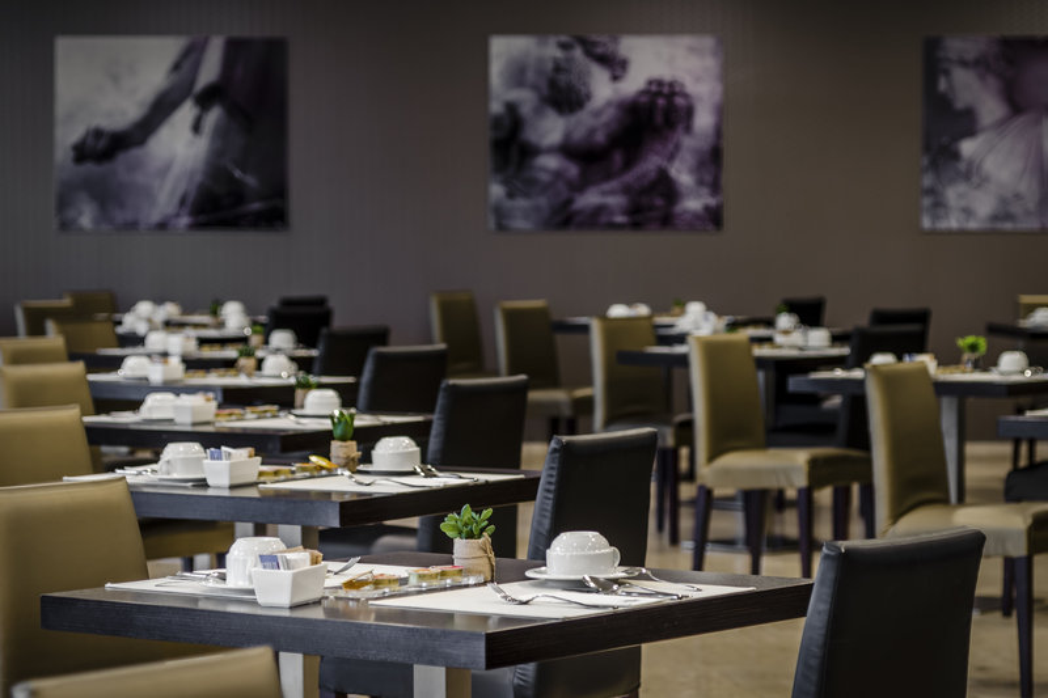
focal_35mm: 128
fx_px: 3711
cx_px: 524
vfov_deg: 10.7
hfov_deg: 16.1
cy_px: 349
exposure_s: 1/8
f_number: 4
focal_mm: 85
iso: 100
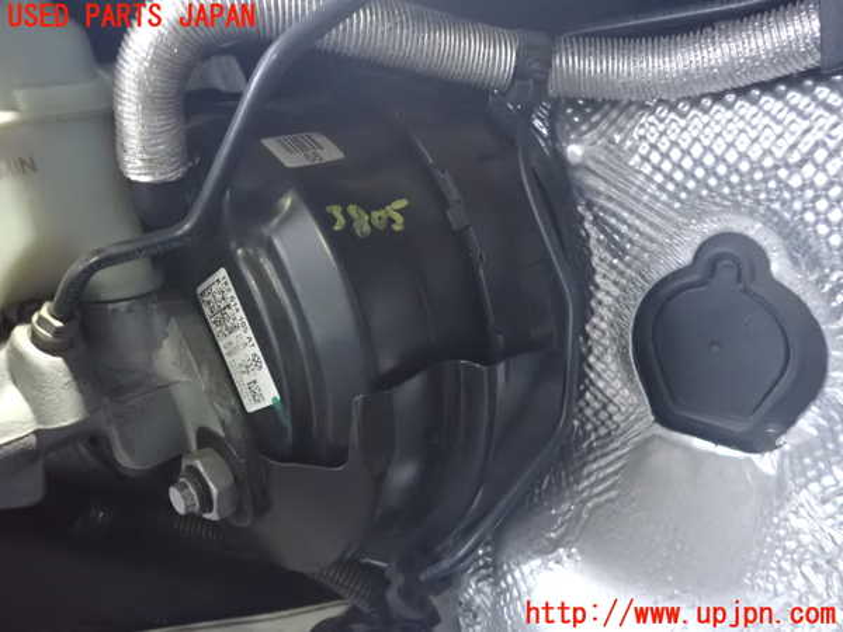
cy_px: 316
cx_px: 422
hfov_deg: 69.4
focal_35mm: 25
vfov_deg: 54.9
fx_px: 609
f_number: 2
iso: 1600
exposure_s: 1/25
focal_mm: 4.5
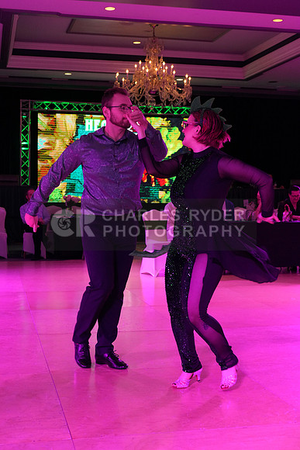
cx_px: 150
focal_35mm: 51
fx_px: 637
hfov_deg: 26.5
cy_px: 225
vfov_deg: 38.9
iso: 2500
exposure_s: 1/250
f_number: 6.3
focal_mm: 51
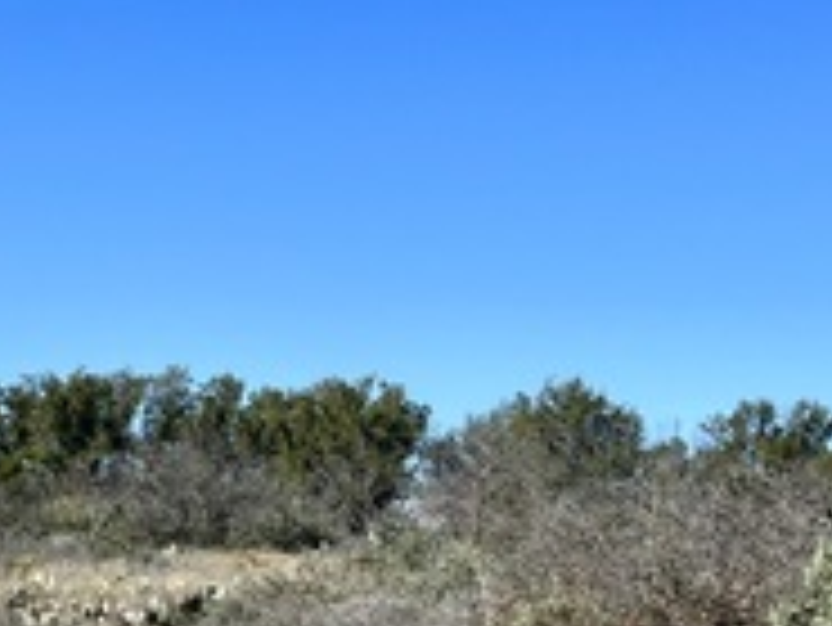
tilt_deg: +3.4
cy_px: 468
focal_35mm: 90
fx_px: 2165
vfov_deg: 16.4
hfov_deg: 21.7
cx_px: 297
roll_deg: -3.2
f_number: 1.6
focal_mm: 5.1
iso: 50
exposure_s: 1/3745
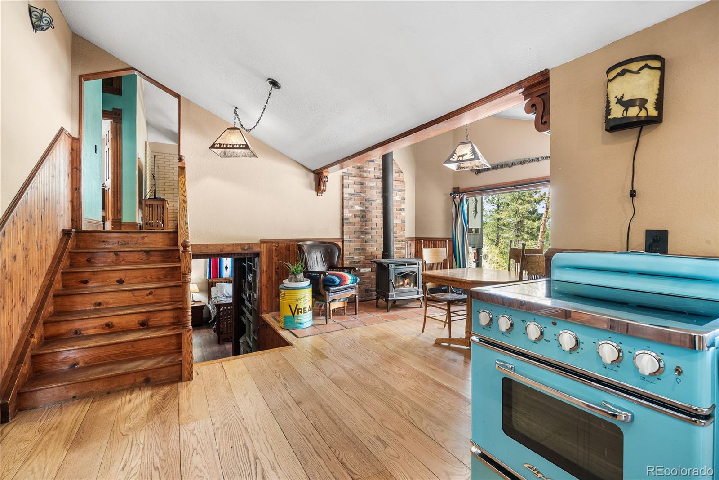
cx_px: 360
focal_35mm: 16
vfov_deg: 73.8
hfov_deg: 96.7
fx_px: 320
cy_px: 240
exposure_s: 1/50
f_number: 8
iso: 200
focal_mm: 16
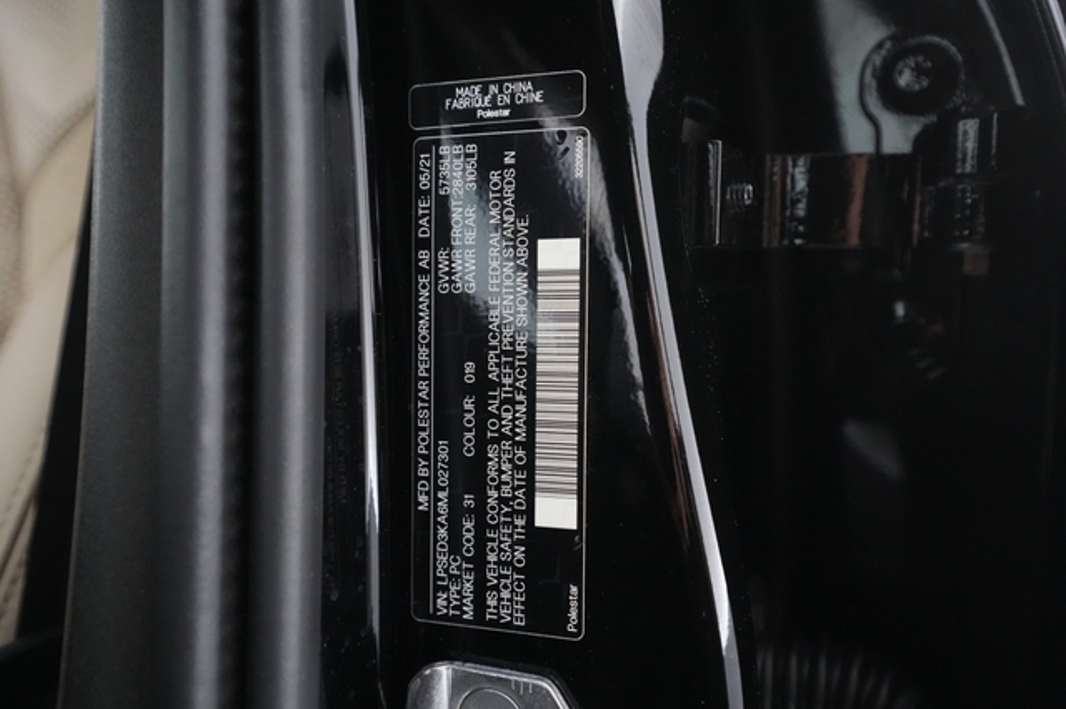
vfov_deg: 46.4
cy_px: 354
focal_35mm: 28
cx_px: 533
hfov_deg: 65.5
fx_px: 829
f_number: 4.5
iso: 12800
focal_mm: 28
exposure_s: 1/100
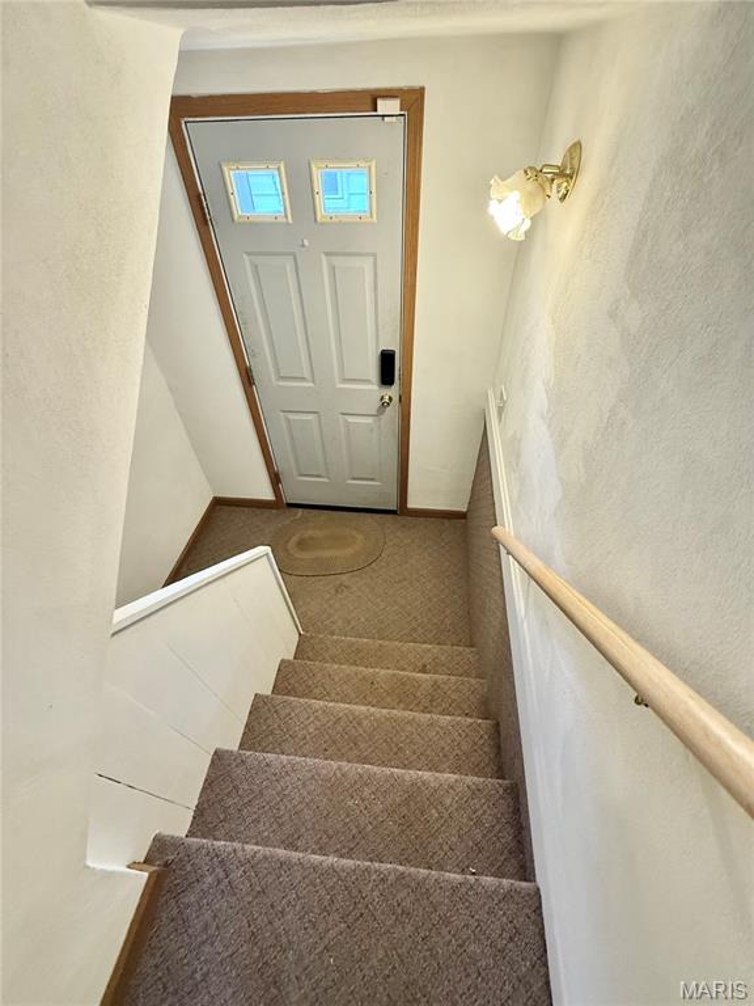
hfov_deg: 85.7
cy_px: 503
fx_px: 407
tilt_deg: -46.7
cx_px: 377
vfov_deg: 102.1
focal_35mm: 14
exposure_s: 1/60
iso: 320
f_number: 2.2
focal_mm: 2.22
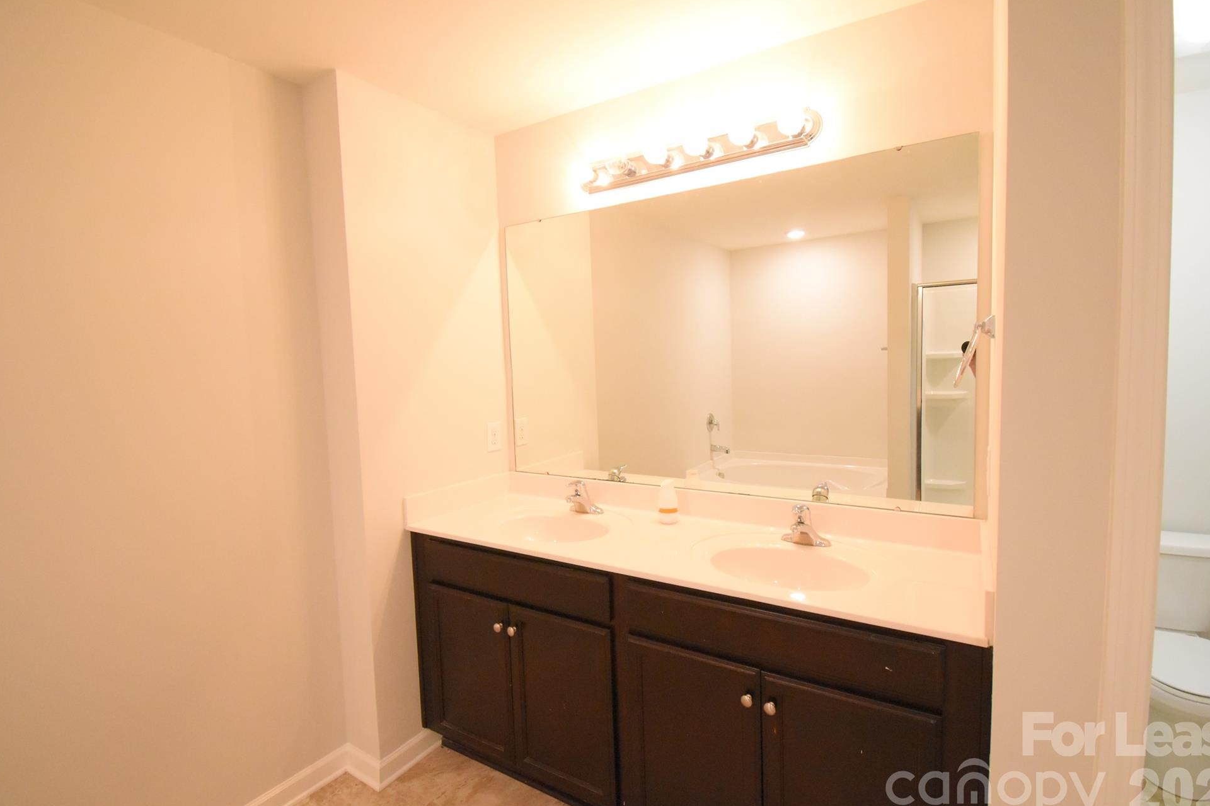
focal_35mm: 16
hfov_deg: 96.7
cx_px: 619
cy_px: 406
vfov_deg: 73.7
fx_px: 538
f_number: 4.5
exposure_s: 1/125
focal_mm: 10
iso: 4000
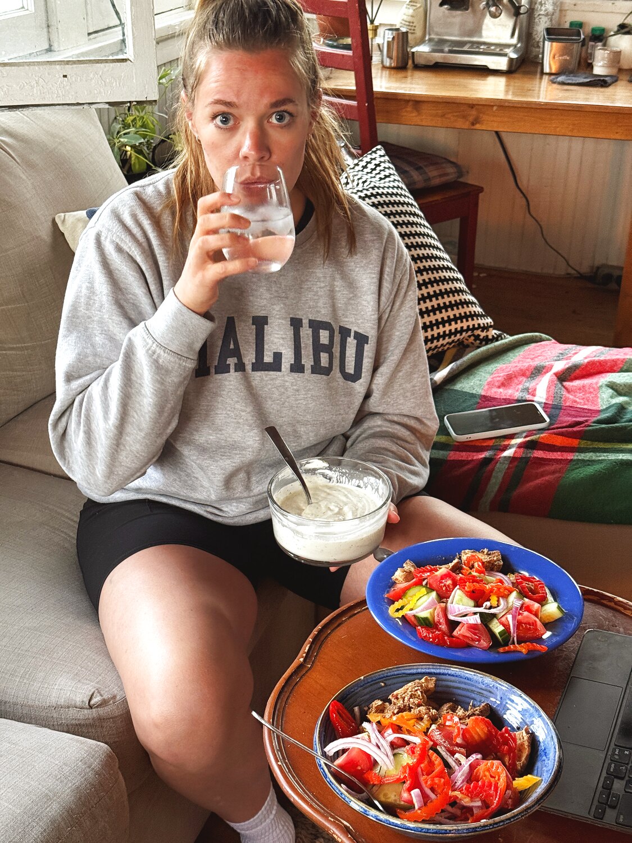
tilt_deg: -25.9
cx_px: 316
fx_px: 1168
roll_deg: -0.8
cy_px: 422
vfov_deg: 39.7
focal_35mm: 48
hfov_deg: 30.3
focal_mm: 6.76
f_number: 1.78
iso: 500
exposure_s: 1/40
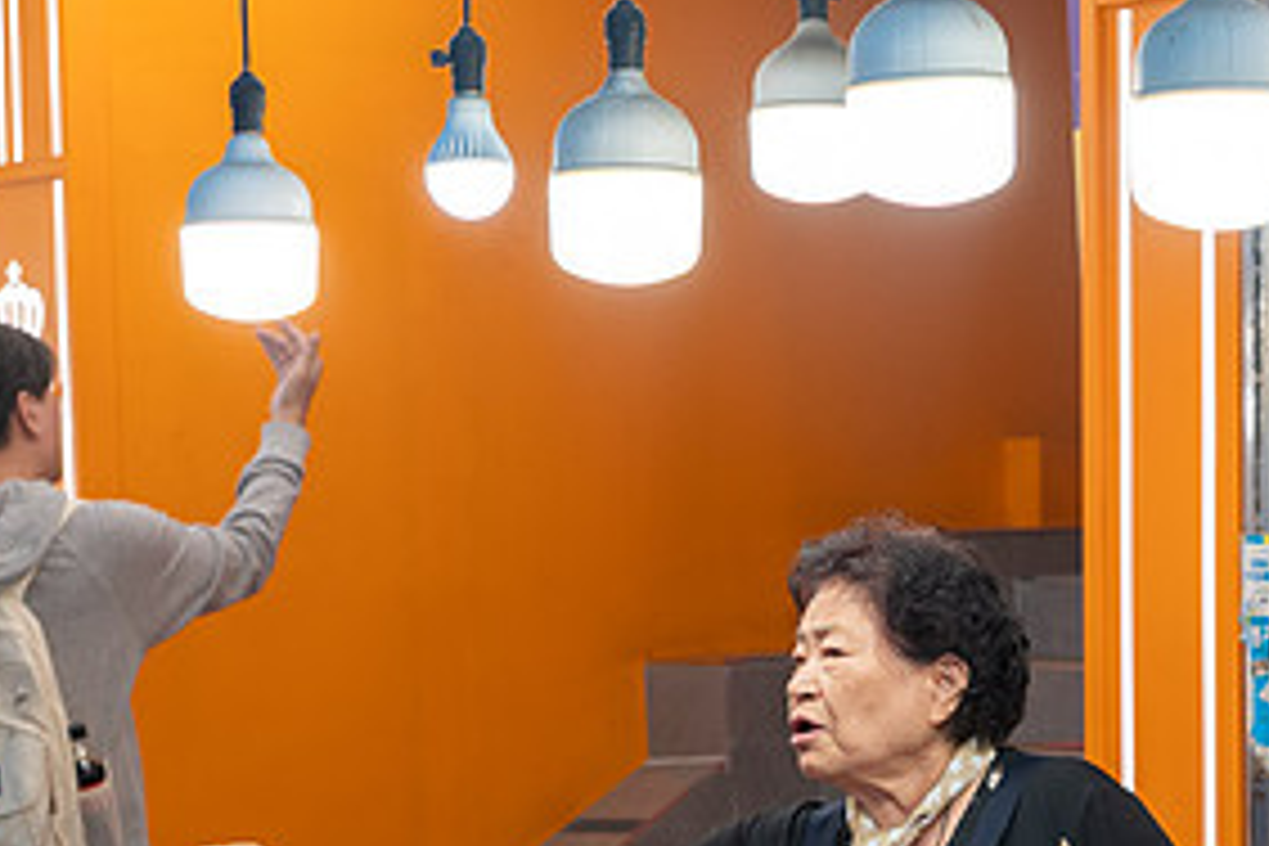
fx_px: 4089
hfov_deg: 17.5
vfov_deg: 11.7
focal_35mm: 116
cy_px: 910
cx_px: 1008
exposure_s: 1/100
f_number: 4
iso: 250
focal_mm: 50
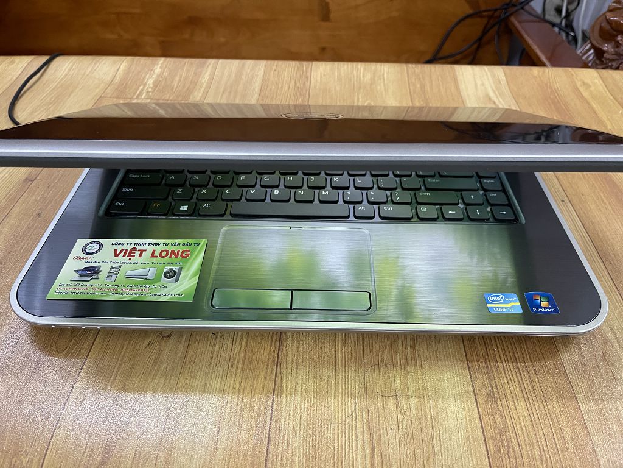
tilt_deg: -43.2
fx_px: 468
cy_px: 234
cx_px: 312
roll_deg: -1.4
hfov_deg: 67.3
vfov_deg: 53.1
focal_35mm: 26
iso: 500
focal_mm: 5.1
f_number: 1.6
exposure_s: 1/60
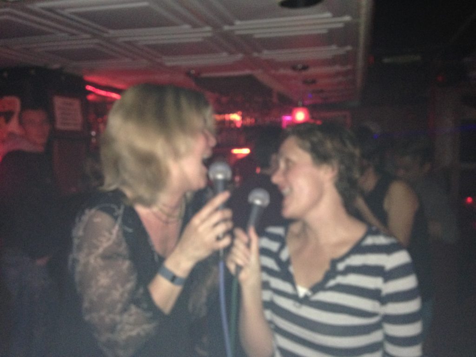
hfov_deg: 55.4
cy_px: 178
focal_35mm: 33
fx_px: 454
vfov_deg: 42.9
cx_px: 238
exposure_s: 1/16
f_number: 2.4
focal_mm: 4.12
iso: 400
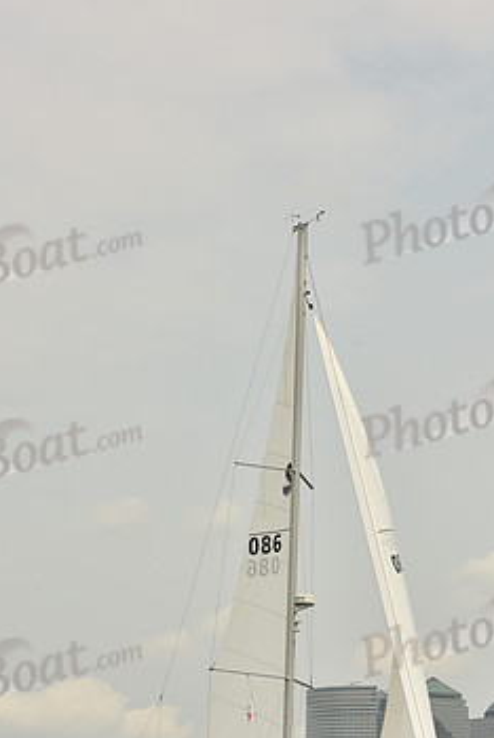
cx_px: 252
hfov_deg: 11.8
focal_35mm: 116
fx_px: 2383
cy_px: 544
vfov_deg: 17.5
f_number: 11
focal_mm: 70
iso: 250
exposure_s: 1/640
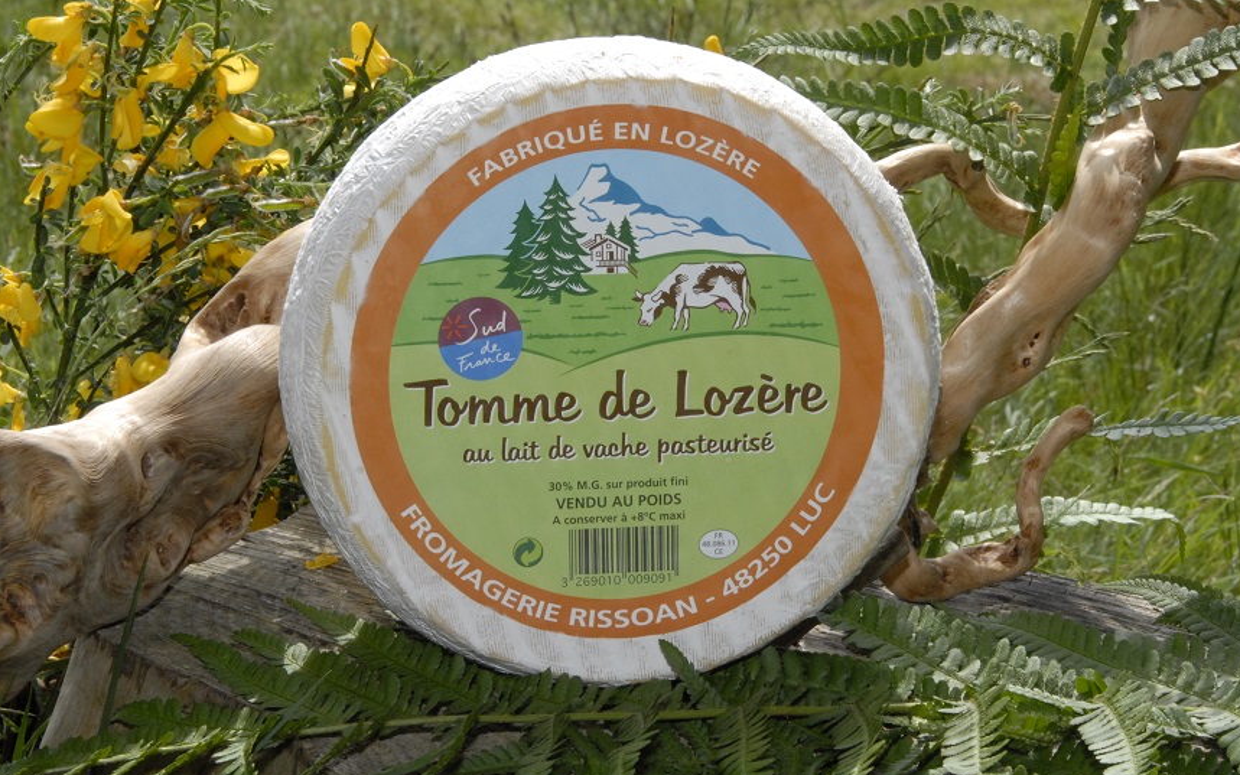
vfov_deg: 10.6
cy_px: 362
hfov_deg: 16.8
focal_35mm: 124
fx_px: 4191
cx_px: 626
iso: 800
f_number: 22
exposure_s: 1/125
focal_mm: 80
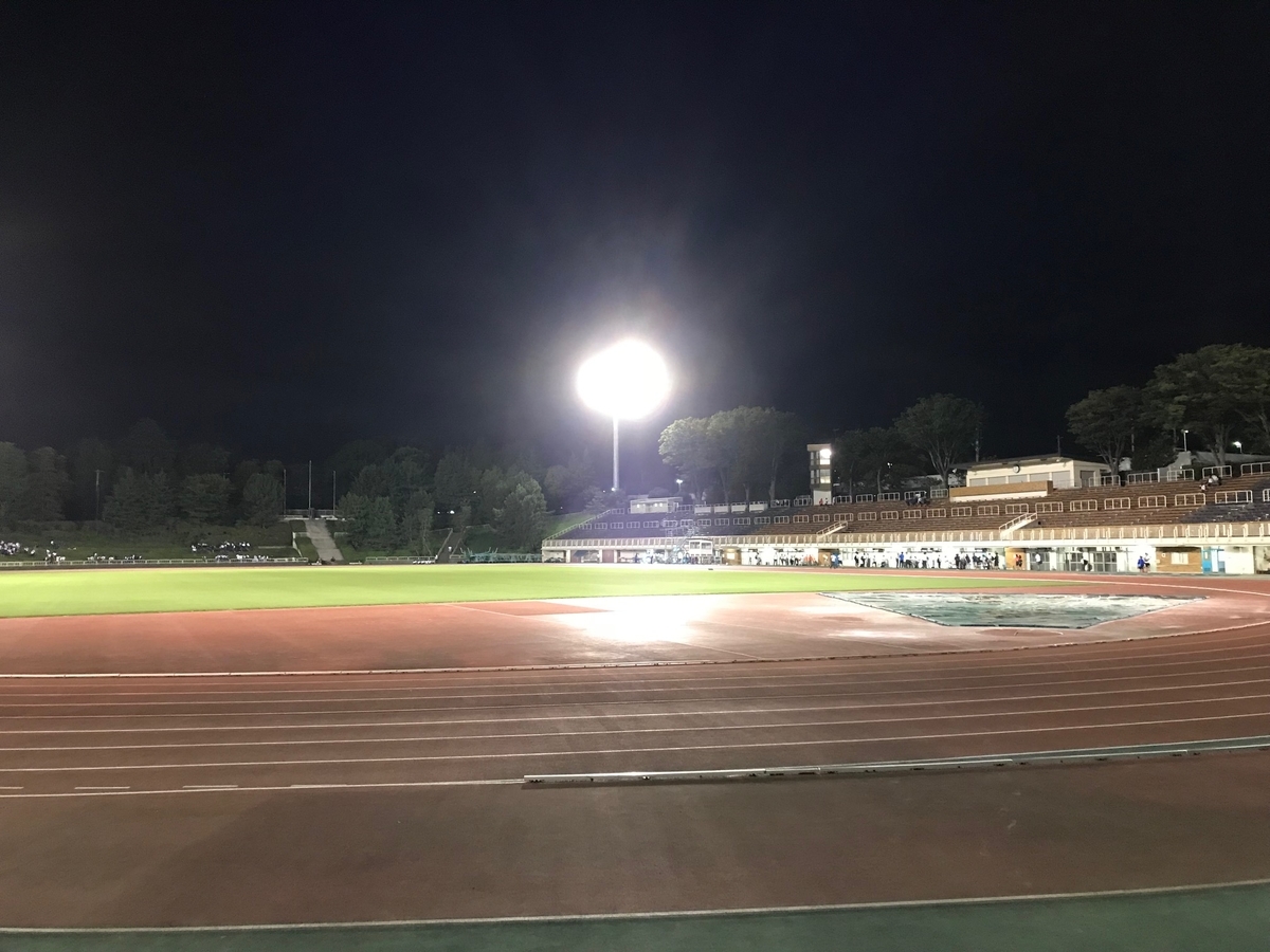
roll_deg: +0.1
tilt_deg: +4.2
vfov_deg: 49.7
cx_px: 635
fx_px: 1027
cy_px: 476
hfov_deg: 63.4
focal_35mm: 28
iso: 100
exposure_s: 1/13
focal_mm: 3.99
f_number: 1.8
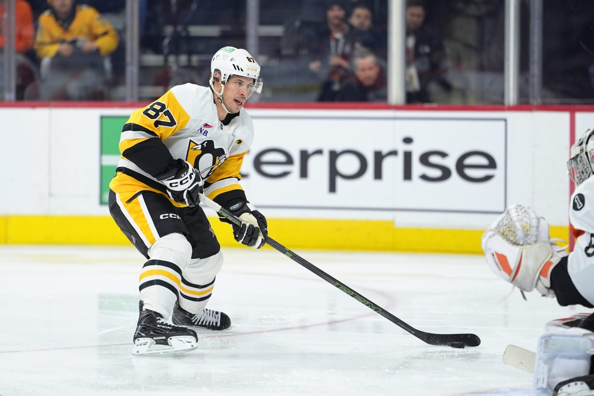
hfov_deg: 13.7
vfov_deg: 9.1
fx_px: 2475
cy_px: 198
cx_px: 297
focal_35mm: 150
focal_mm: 150
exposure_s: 1/2500
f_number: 2
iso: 1250
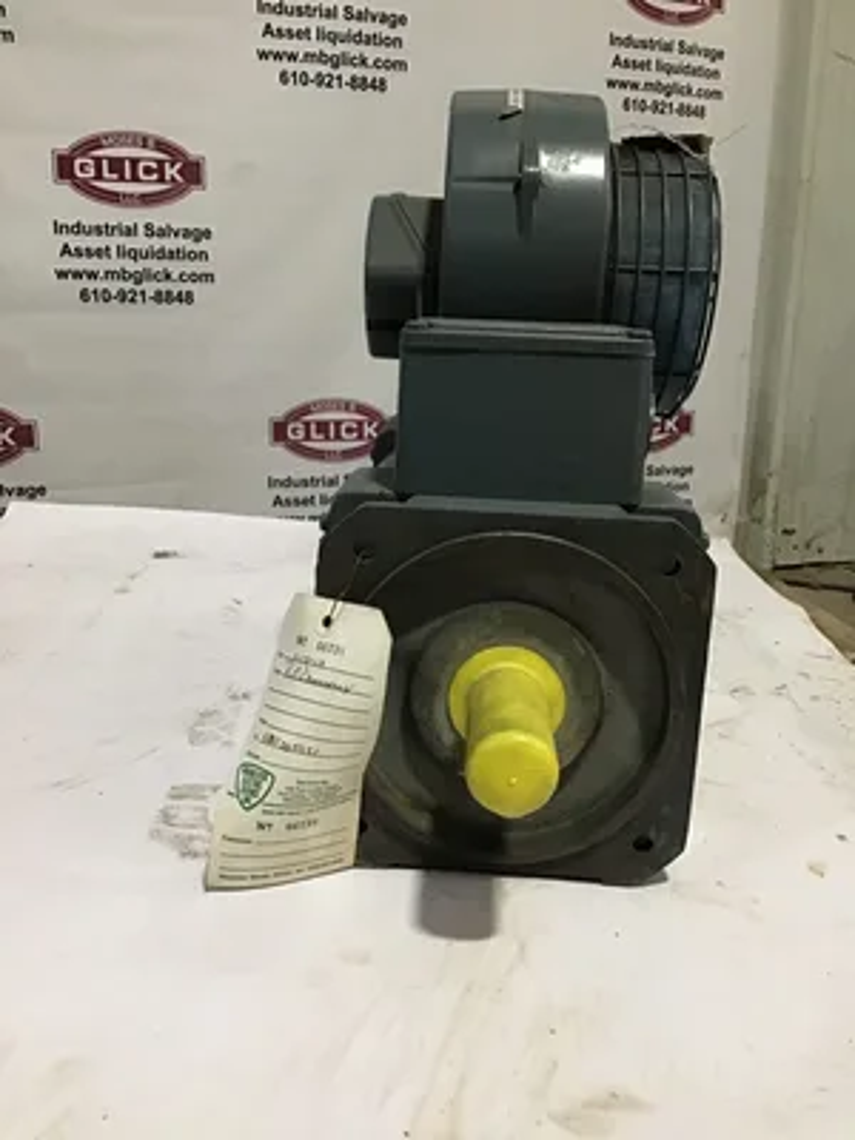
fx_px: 1021
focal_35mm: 31
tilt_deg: -13.3
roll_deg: -1.3
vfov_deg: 58.4
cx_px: 428
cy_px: 570
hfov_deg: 45.4
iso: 125
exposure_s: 1/30
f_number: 2.4
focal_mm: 3.3
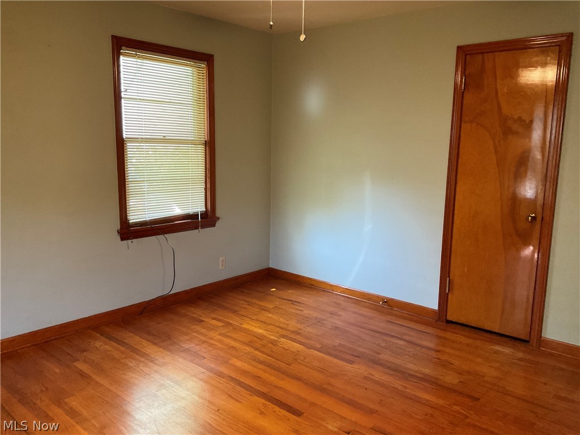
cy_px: 218
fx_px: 486
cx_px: 290
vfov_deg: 48.2
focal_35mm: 29
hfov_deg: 61.7
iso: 250
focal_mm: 3
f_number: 1.8
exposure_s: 1/60
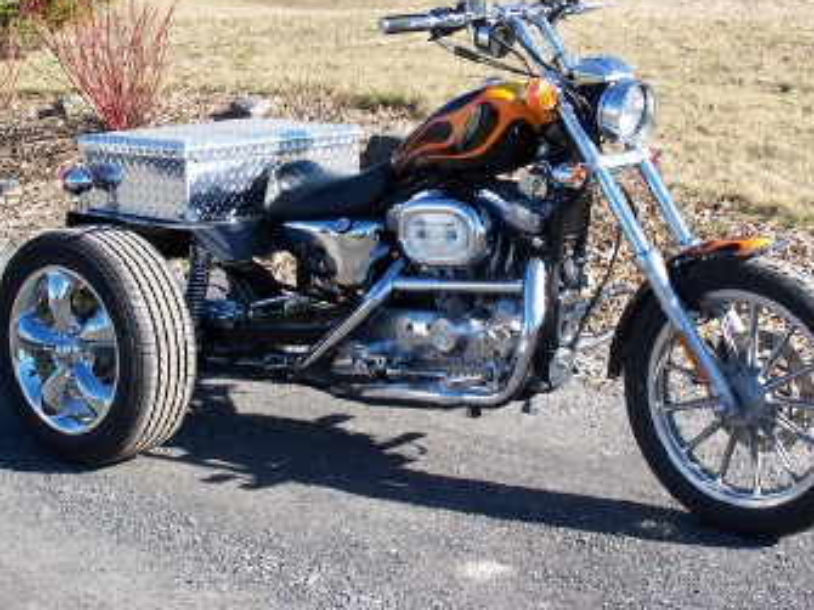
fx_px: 1881
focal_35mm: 80
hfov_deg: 24.4
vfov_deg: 18.4
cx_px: 428
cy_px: 255
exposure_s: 1/350
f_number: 3.2
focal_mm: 11.1
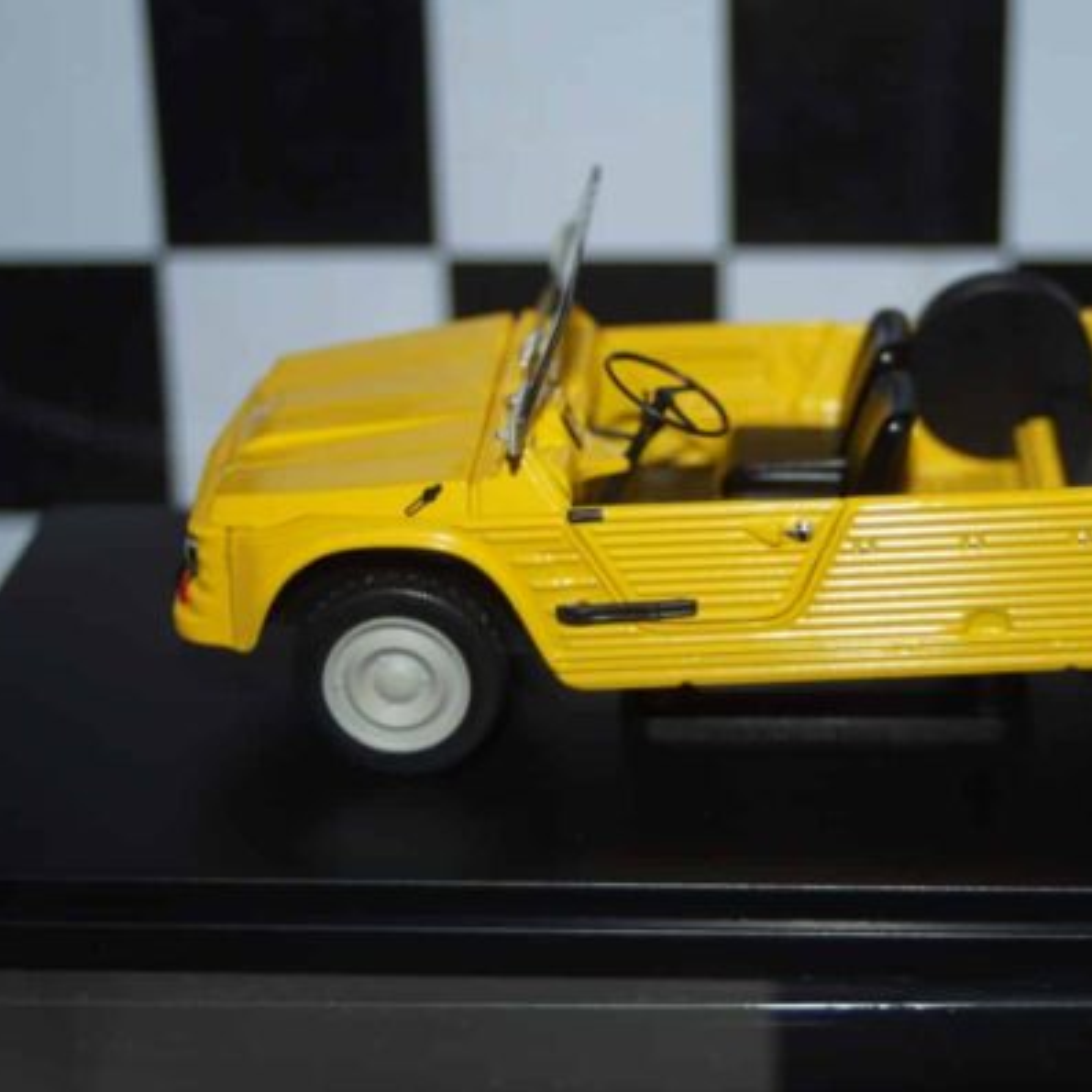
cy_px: 547
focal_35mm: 77
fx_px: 2748
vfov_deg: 22.5
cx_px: 715
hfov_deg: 22.4
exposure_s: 1/100
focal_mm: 40
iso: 125
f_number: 4.5
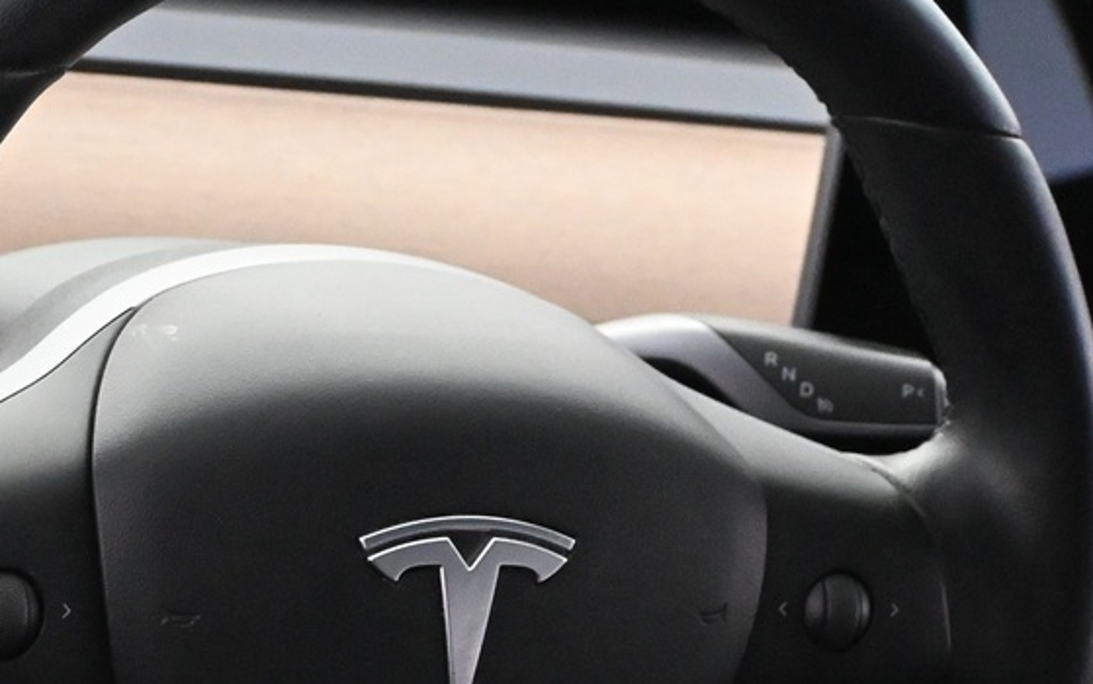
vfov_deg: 10.7
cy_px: 569
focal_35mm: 122
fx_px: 3628
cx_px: 354
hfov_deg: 17.1
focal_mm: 27.5
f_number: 4.5
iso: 5600
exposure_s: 1/60
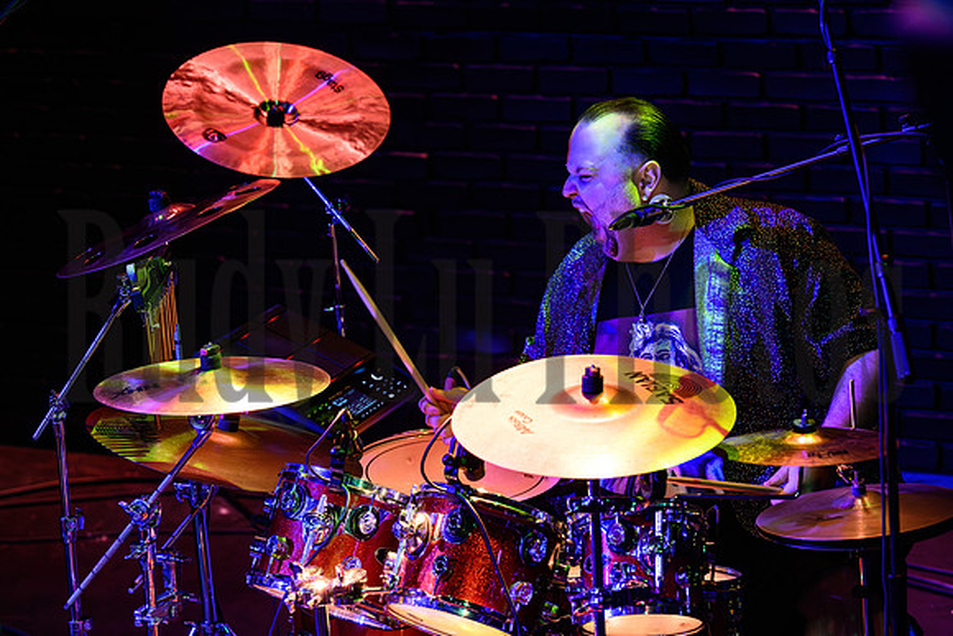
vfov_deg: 8.3
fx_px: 4369
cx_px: 476
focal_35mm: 165
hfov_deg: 12.4
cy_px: 318
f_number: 5.6
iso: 12800
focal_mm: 165
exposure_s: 1/500
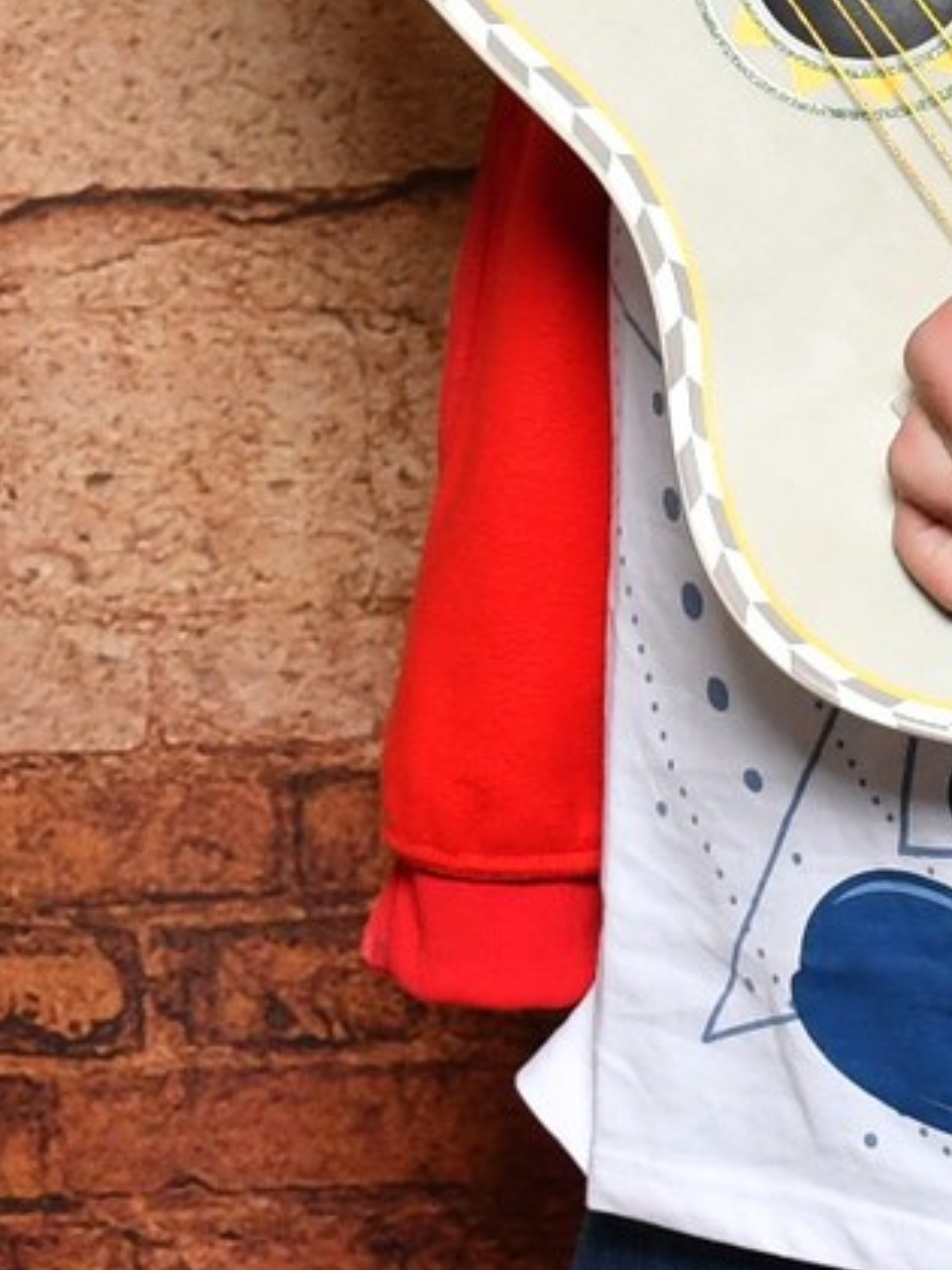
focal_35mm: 187
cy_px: -260
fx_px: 6857
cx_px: 2052
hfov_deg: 7.5
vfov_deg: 10.4
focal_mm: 23
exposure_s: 1/60
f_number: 5.6
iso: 640
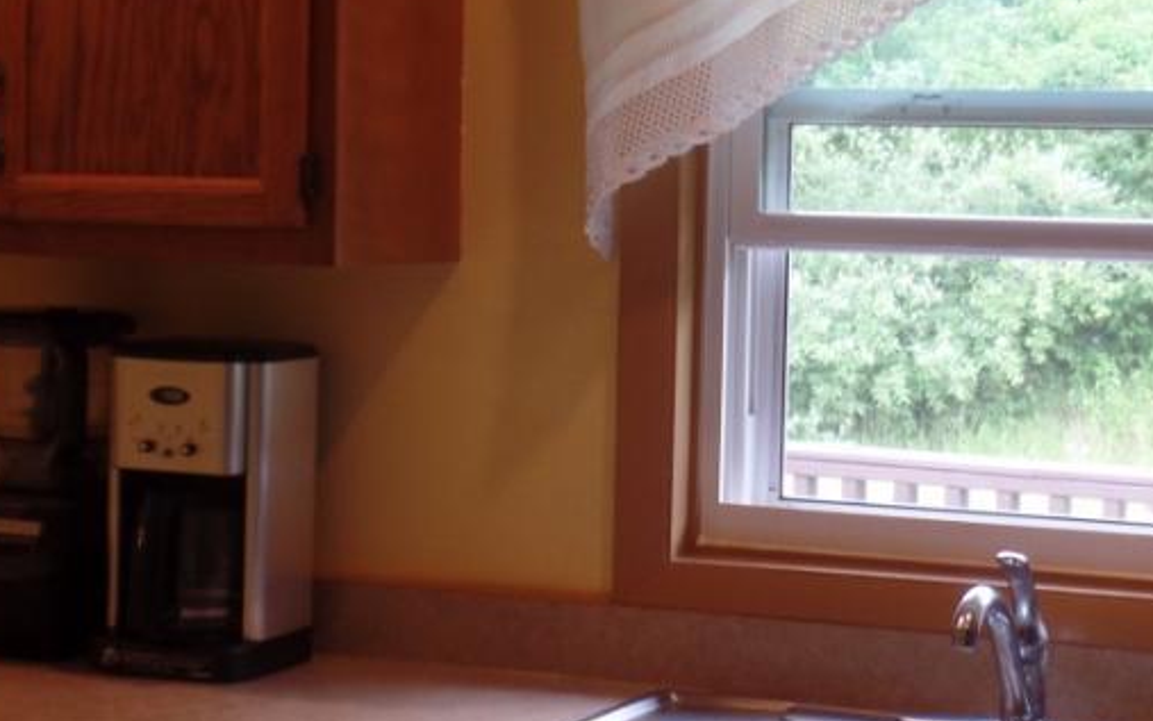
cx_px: 550
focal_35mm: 90
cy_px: 298
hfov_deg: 23.0
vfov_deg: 14.5
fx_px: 2828
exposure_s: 1/30
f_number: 3.2
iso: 160
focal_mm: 7.5
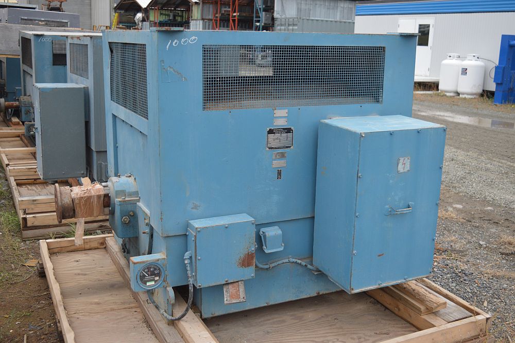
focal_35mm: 40
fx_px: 579
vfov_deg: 33.0
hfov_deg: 48.0
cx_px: 258
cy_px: 172
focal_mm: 27
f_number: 4.5
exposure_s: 1/80
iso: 400
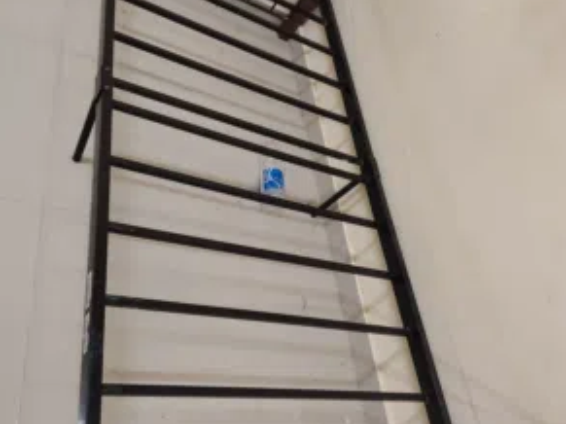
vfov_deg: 42.9
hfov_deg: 55.4
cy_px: 218
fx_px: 539
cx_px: 290
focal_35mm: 33
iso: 1966
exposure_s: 1/25
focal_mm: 5.25
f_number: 1.75
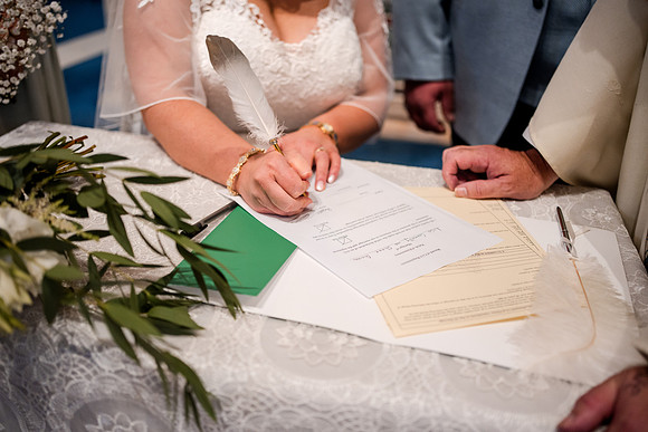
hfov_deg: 54.4
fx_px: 630
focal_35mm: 35
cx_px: 324
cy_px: 216
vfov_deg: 37.9
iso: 1250
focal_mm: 35
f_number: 2.2
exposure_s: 1/250
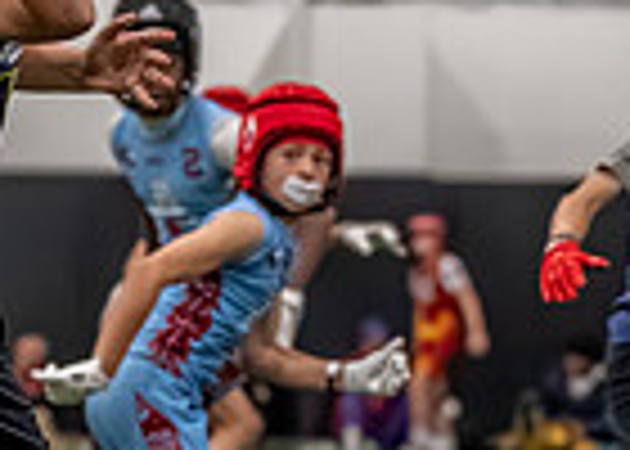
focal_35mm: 399
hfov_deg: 5.0
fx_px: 7139
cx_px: 13
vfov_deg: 3.6
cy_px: 196
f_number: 2.8
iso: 6400
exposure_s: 1/1000
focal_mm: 77
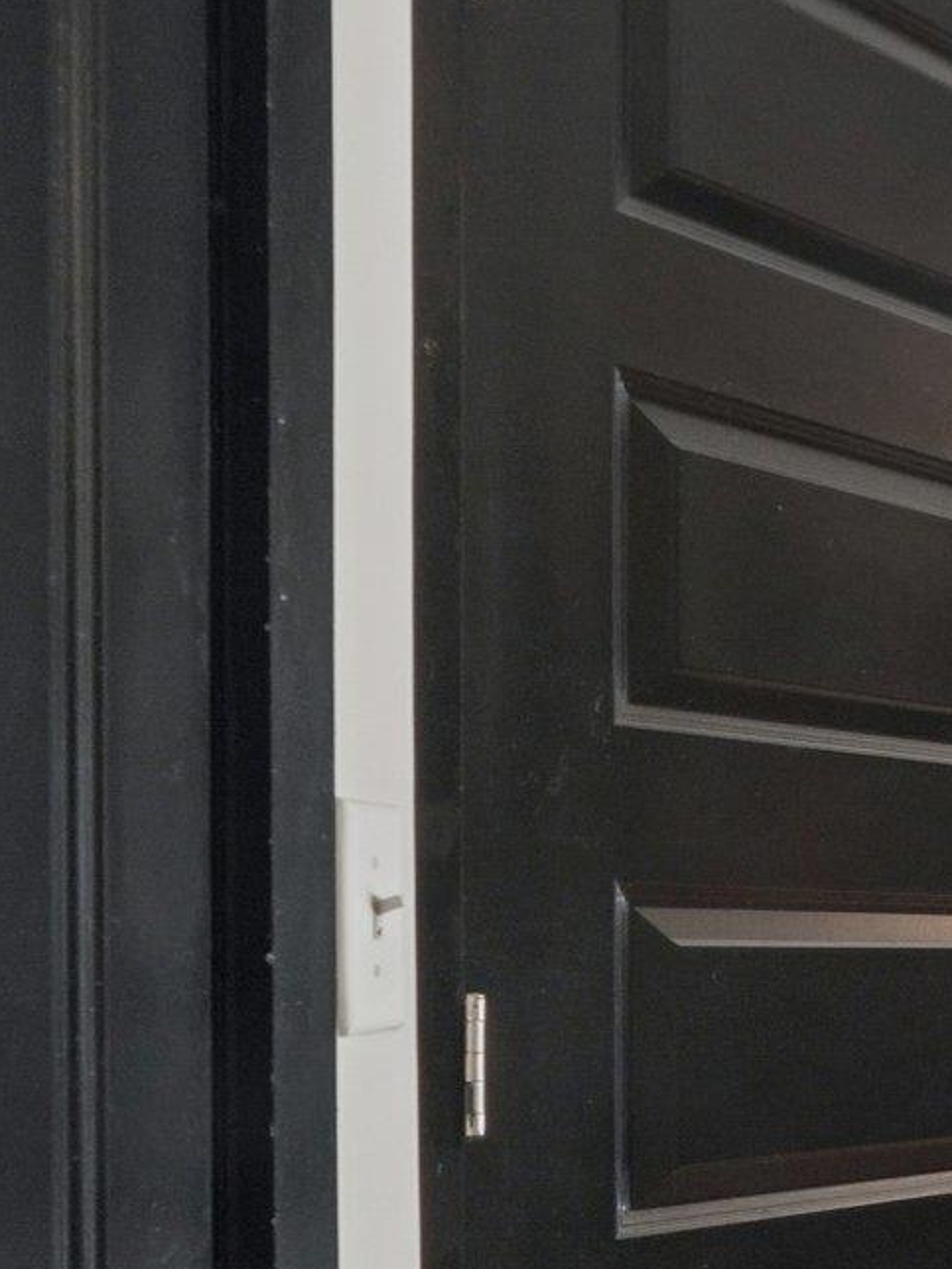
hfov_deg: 18.9
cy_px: 988
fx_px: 1935
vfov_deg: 35.3
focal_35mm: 53
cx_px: 1843
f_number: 8
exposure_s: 1/30
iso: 400
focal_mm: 11.5
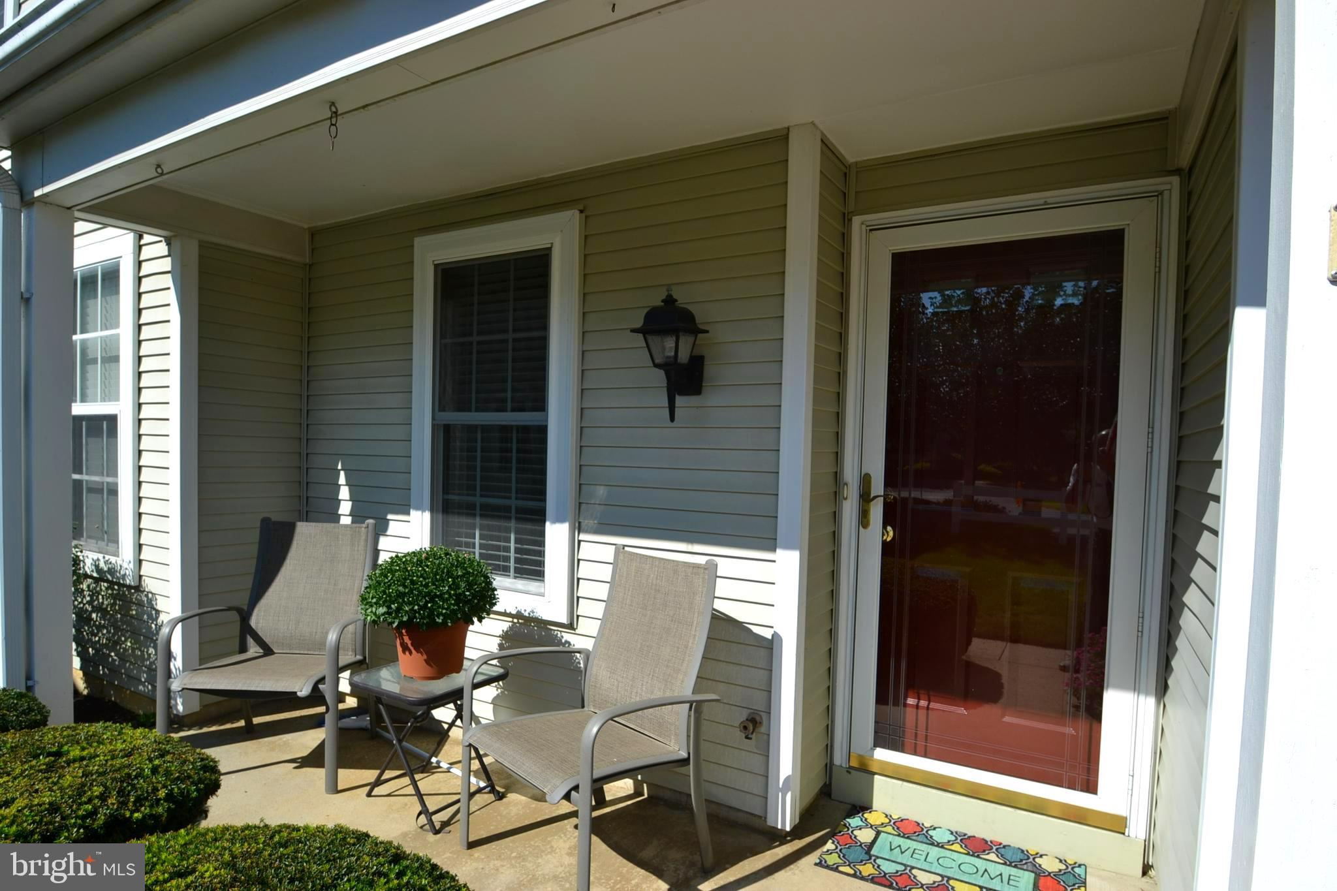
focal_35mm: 18
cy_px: 446
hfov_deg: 90.0
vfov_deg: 67.4
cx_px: 668
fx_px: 668
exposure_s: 1/250
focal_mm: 12
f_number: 8
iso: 100
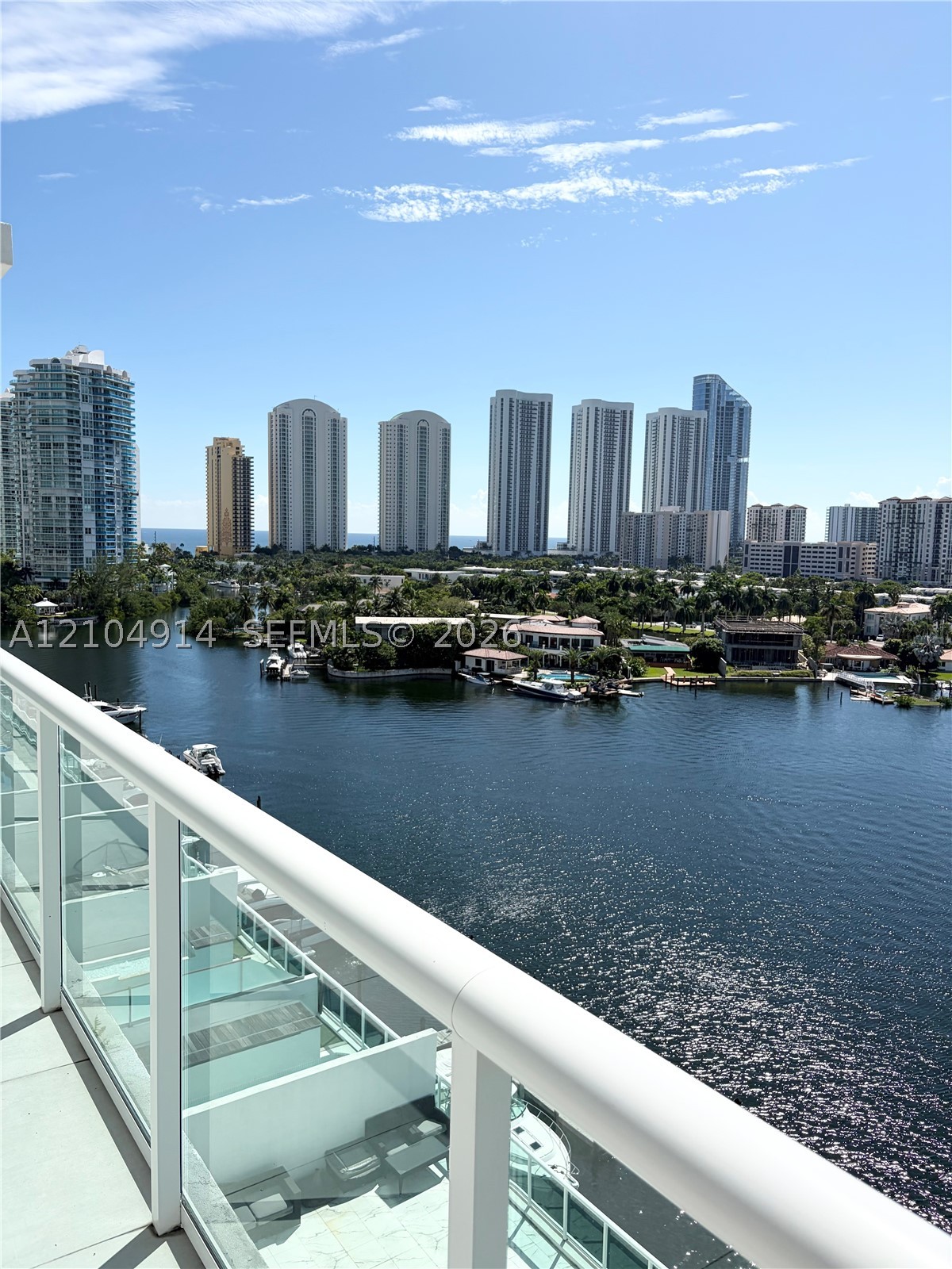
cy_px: 634
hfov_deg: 53.1
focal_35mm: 26
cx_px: 476
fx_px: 953
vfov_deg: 67.3
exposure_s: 1/7813
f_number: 1.6
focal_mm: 5.96
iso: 50
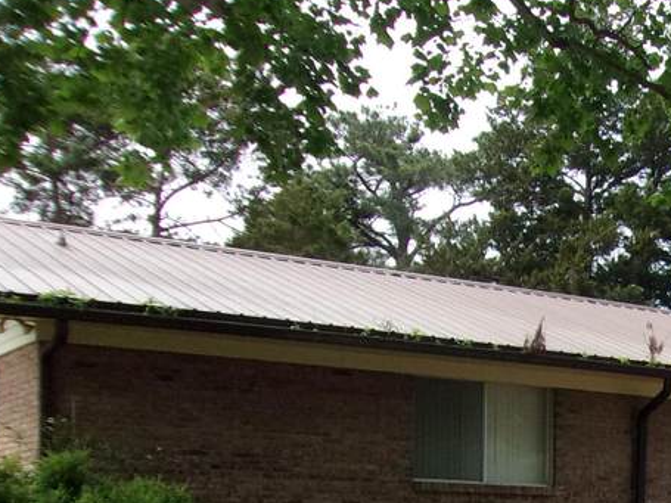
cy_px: 544
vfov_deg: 18.7
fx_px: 1473
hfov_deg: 23.0
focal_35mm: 76
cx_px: 854
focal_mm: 4.9
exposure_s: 1/120
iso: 200
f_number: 10.4
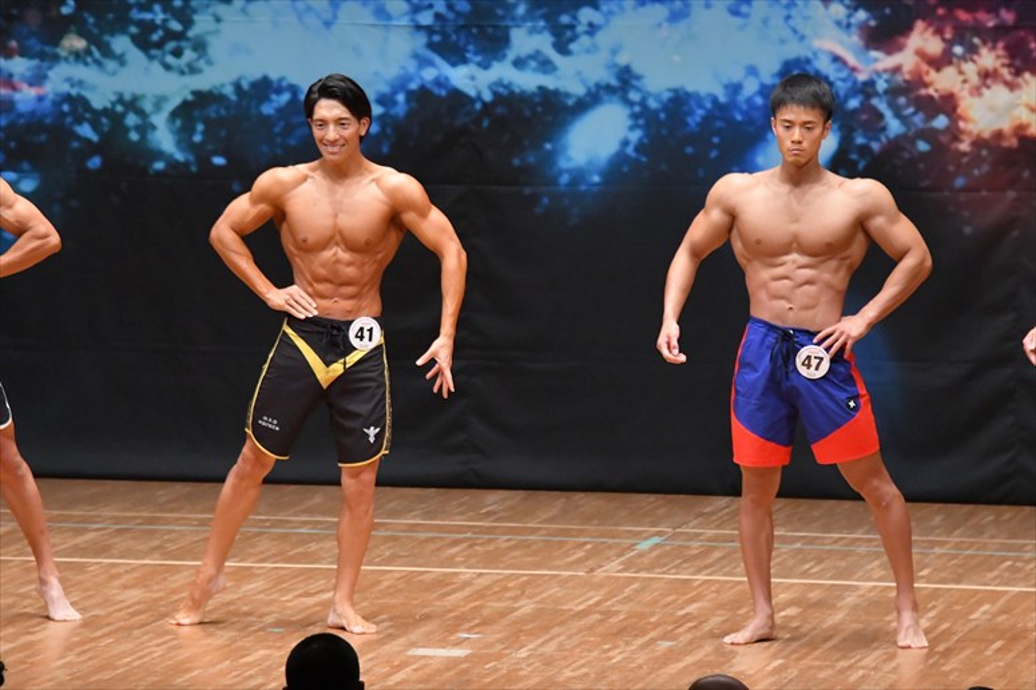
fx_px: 7766
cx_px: 518
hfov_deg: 7.6
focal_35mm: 270
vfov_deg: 5.1
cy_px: 345
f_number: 5.6
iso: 8000
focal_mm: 180
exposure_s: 1/400
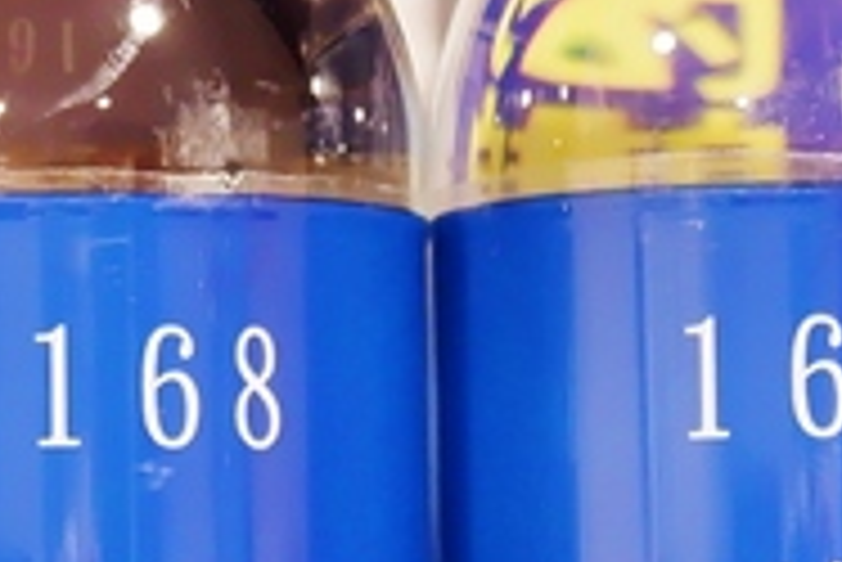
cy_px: 490
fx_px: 4213
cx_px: 693
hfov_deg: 11.4
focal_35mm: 180
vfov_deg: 7.6
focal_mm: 22.8
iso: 1600
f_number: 4.2
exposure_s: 1/50
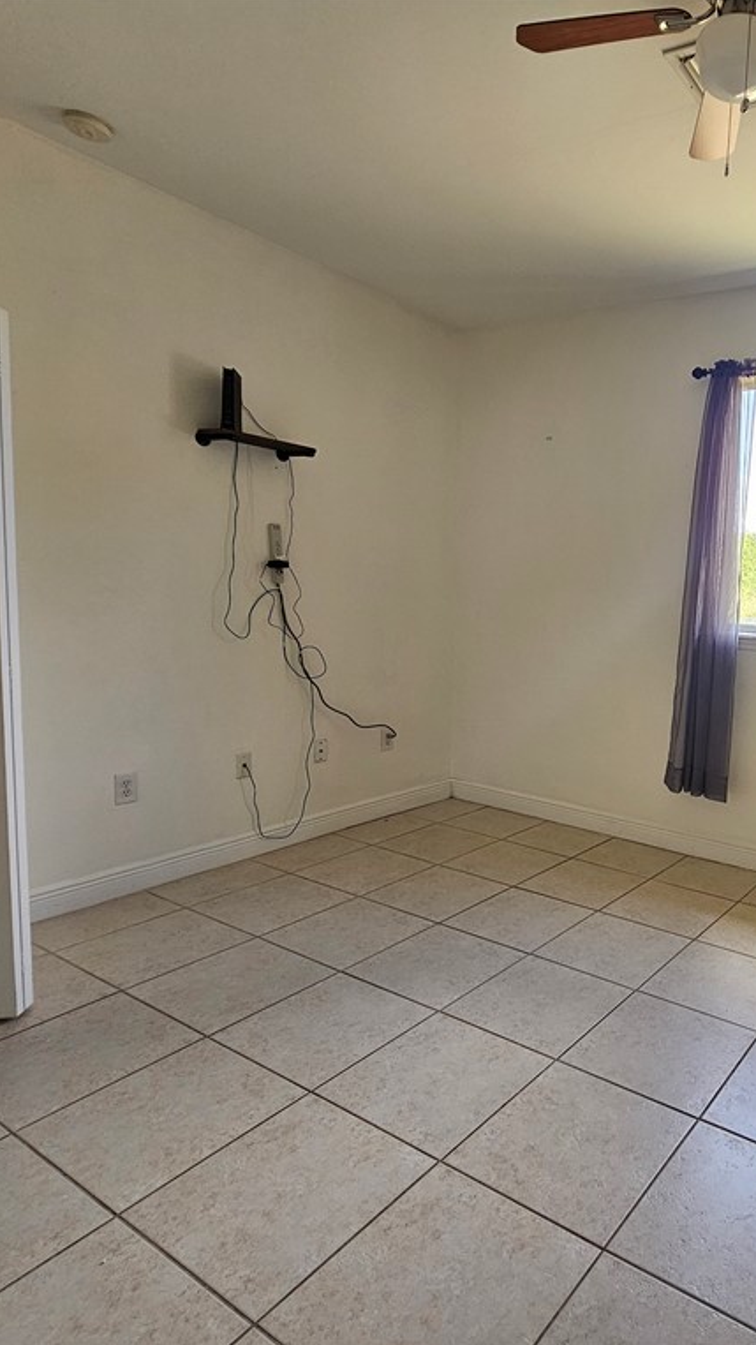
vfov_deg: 89.6
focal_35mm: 19
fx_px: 677
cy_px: 673
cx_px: 668
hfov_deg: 52.0
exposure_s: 1/60
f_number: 2.2
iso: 100
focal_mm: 2.2
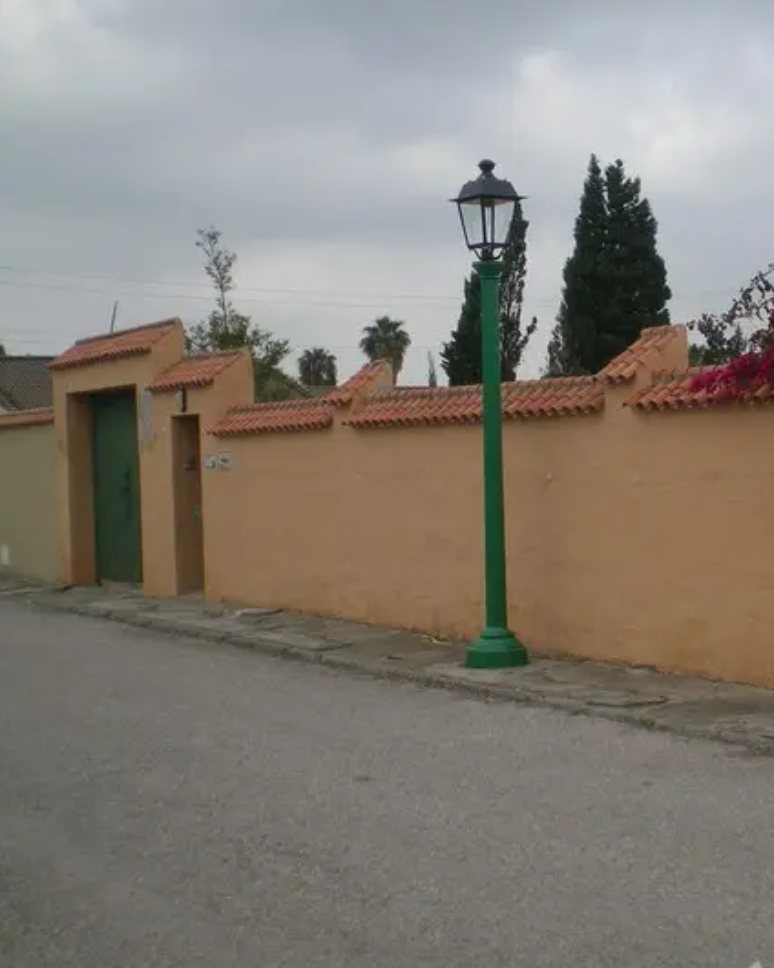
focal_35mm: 56
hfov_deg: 26.6
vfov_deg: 33.6
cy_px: 469
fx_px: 1604
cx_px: 626
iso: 50
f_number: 4.6
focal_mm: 6.3
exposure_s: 1/288
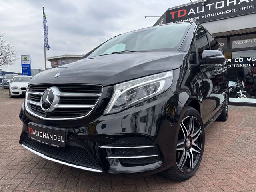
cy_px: 96
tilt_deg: -4.6
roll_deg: -0.7
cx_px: 128
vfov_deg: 56.8
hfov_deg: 71.6
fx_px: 177
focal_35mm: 24
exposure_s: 1/1845
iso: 80
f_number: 1.78
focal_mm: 6.86
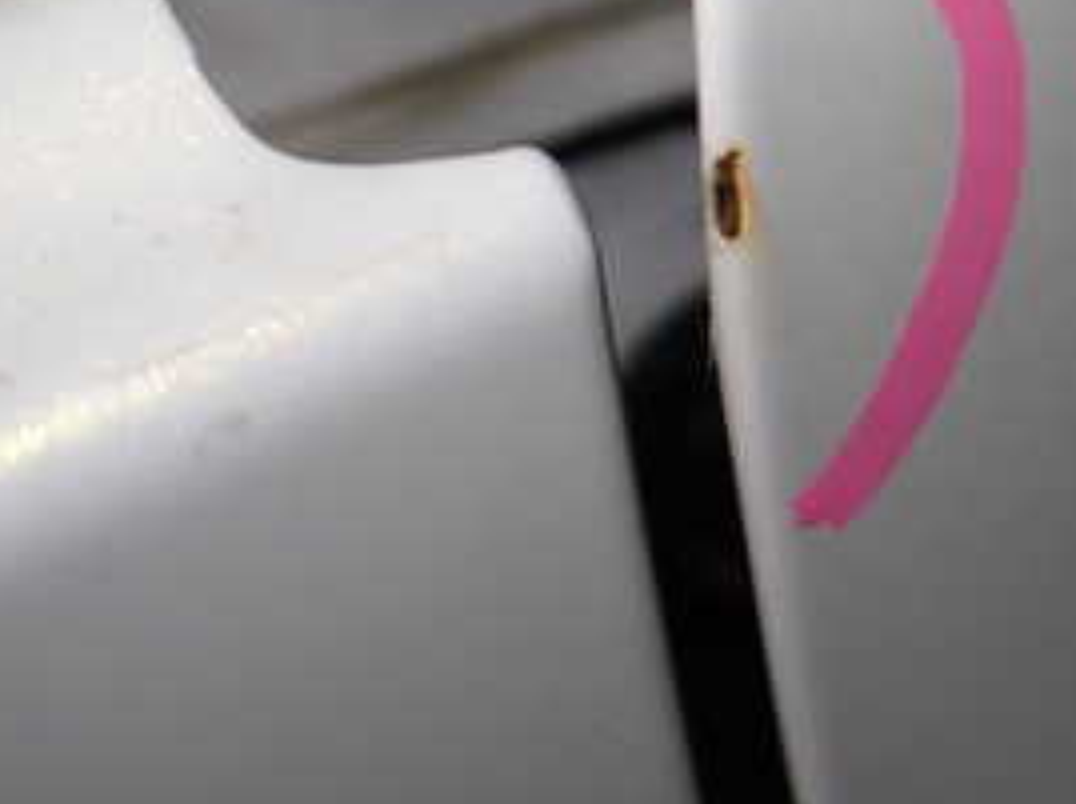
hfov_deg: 27.3
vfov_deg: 21.6
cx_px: 1088
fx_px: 2080
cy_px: 140
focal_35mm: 67
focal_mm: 5.4
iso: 125
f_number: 2.3
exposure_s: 1/125
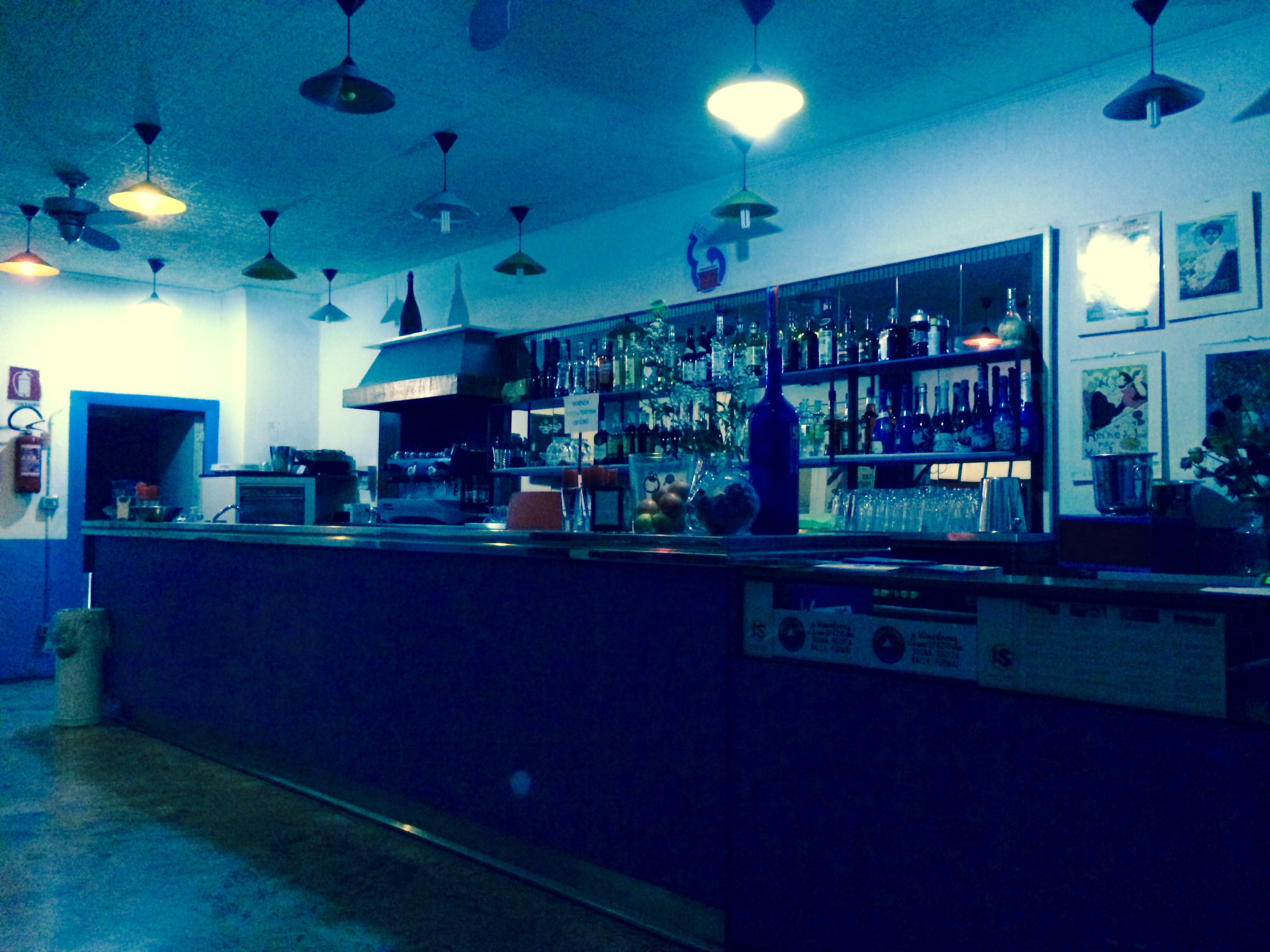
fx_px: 1064
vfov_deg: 48.2
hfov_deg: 61.7
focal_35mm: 29
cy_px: 476
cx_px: 635
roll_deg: +0.7
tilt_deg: +3.7
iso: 1000
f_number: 2.2
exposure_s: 1/15
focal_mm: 4.15
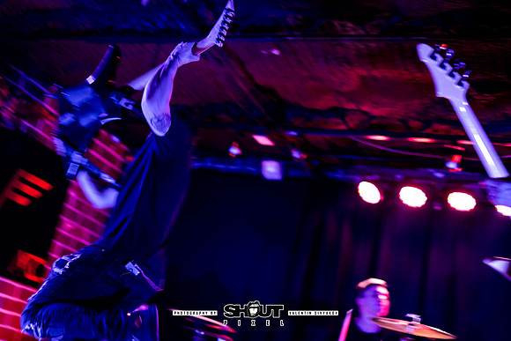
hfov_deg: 39.6
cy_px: 170
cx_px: 256
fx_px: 710
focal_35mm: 50
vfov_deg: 27.0
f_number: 2
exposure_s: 1/100
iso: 1000
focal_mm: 50
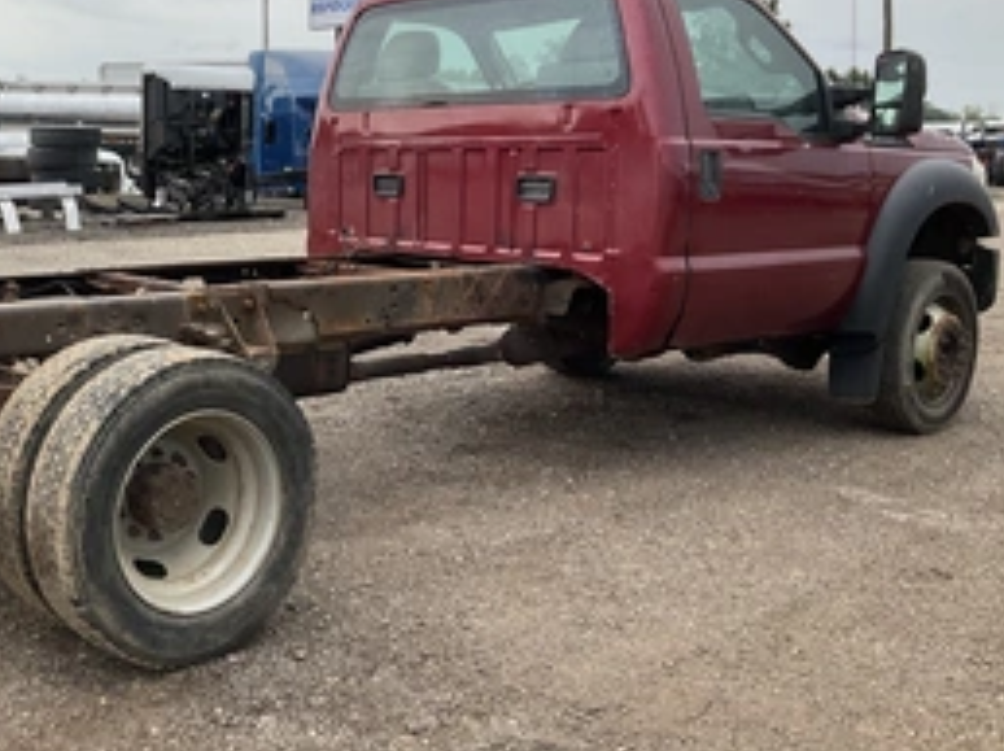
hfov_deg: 41.0
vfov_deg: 32.0
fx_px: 1304
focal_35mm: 45
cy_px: 292
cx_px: 257
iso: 25
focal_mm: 3
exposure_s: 1/613
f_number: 1.8
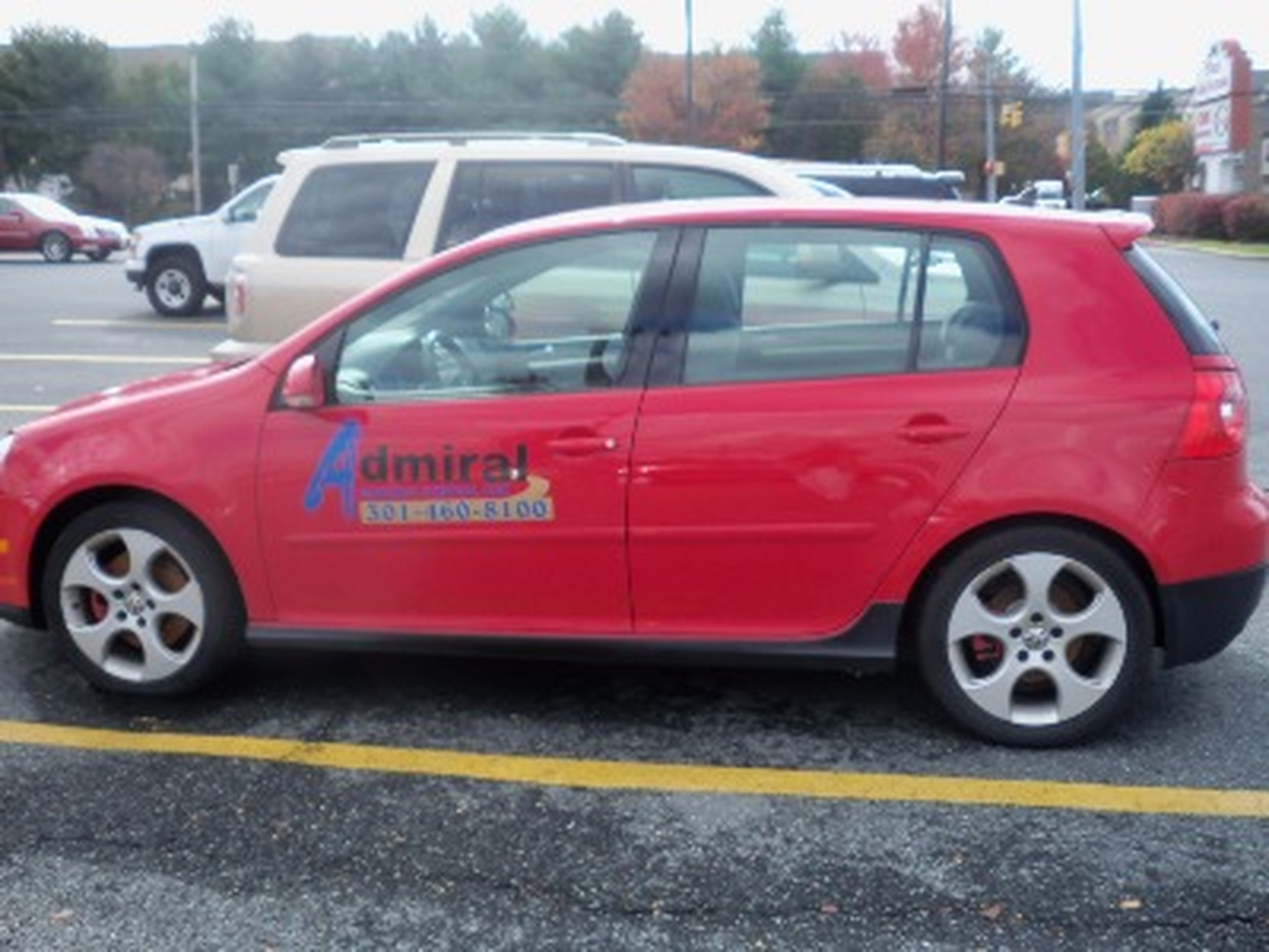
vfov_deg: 37.7
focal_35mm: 38
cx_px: 634
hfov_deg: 49.0
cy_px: 476
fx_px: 1393
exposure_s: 1/200
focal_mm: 6.3
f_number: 3.5
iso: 100
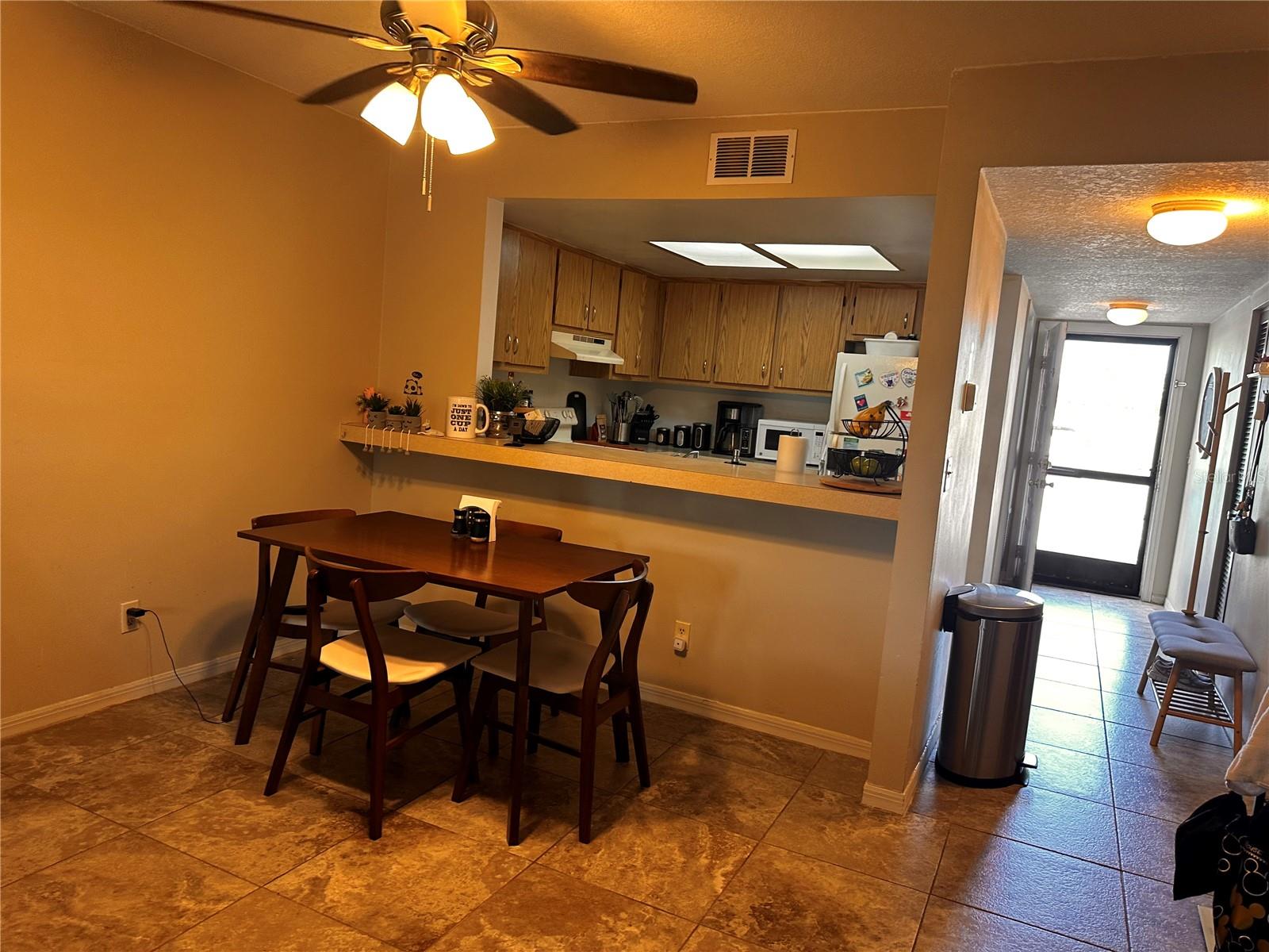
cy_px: 476
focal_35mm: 24
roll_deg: -5.1
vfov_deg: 56.8
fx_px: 880
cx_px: 634
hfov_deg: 71.6
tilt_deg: -6.3
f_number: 1.78
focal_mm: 6.86
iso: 160
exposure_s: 1/60
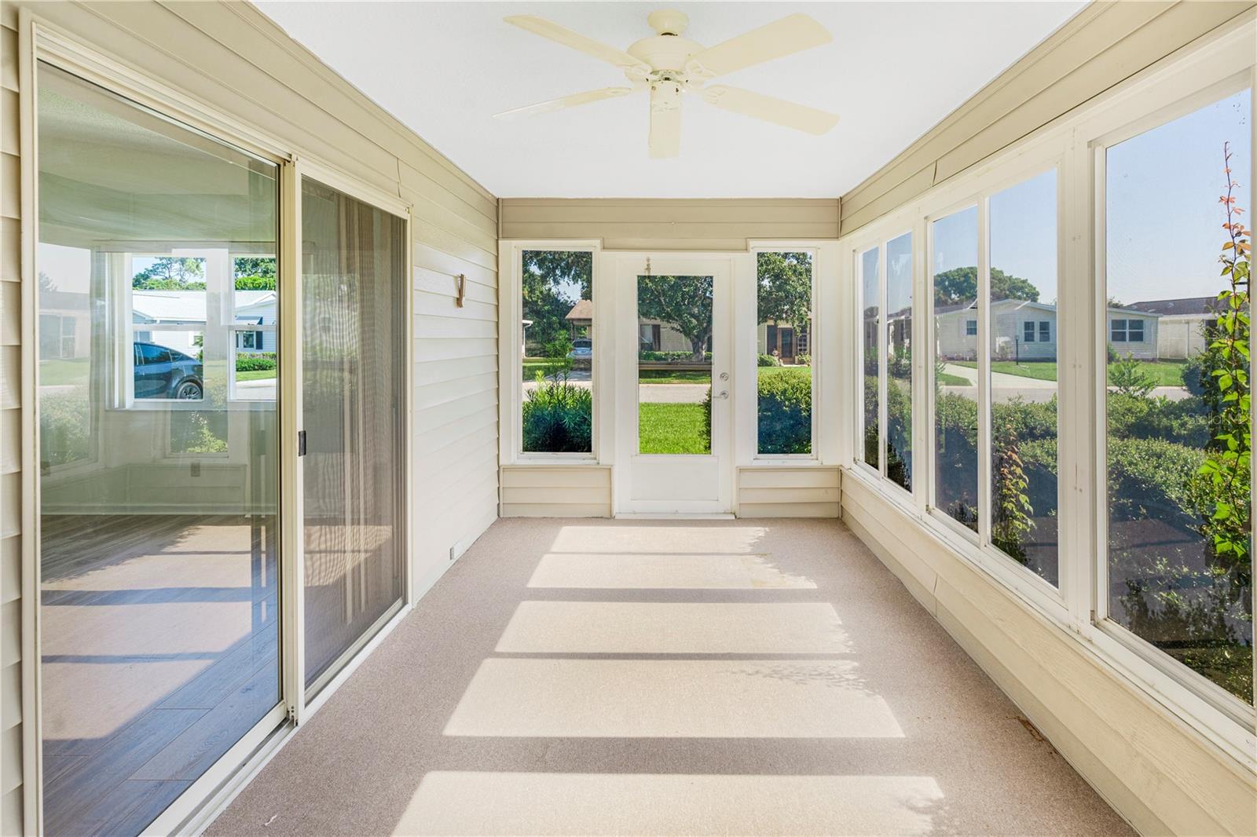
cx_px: 628
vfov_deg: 73.7
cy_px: 418
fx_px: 559
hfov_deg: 96.7
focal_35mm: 16
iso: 250
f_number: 9
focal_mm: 16
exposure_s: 1/30
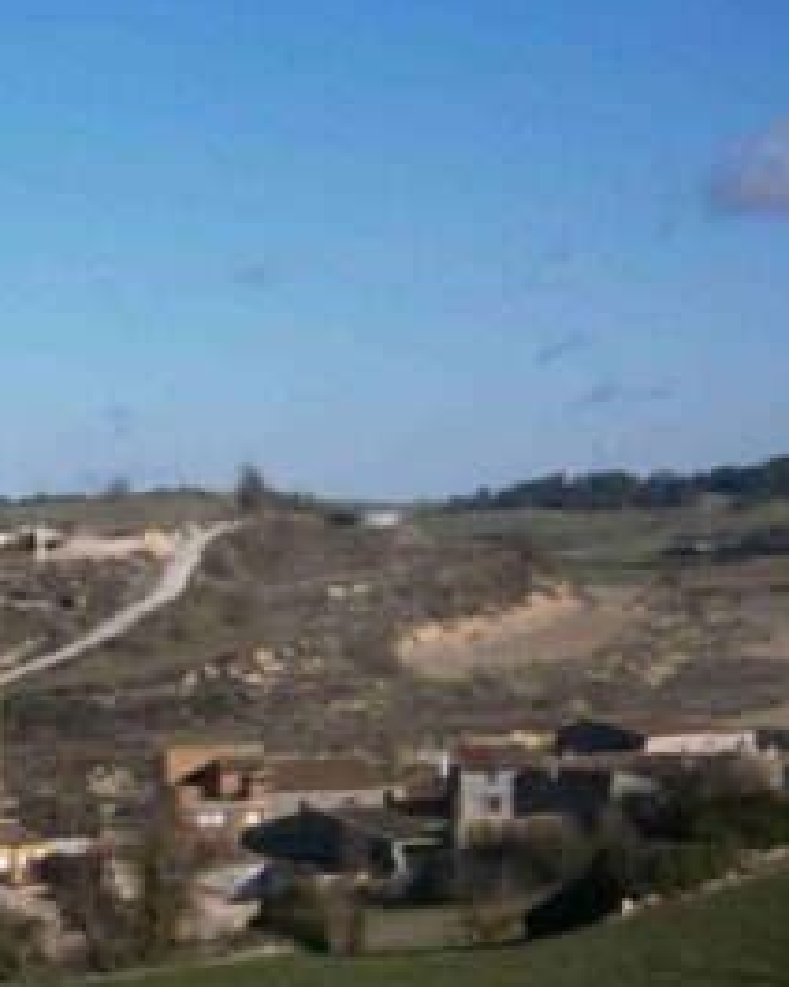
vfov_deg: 14.3
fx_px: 3882
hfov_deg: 11.2
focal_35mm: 133
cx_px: -361
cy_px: 879
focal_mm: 8.3
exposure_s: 1/1250
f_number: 3.4
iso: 80
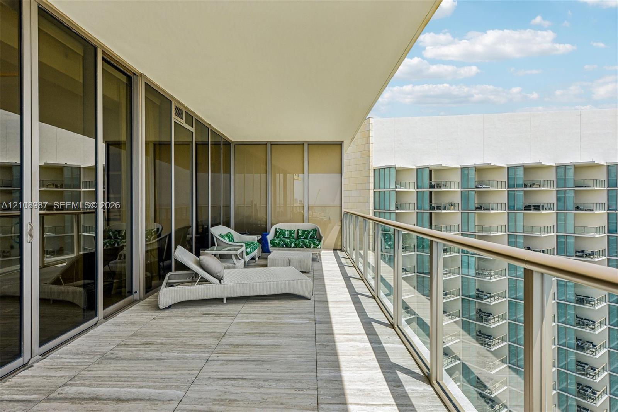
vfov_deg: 61.9
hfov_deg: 84.0
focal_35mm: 20
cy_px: 206
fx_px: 343
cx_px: 309
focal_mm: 20
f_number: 9
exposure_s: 1/320
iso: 200
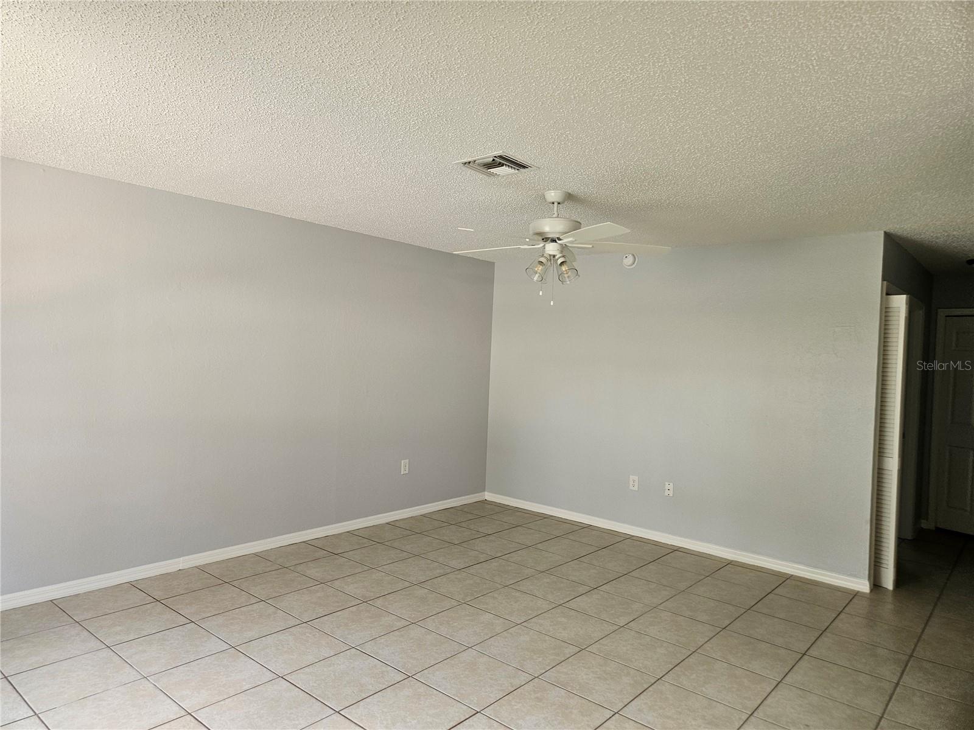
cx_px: 487
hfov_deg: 73.9
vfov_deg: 58.9
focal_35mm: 23
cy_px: 365
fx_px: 647
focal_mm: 5.4
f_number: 1.8
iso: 125
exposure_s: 1/120
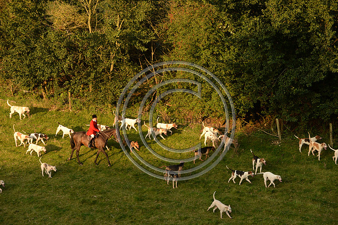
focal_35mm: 140
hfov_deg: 14.7
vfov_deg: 9.8
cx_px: 169
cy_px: 112
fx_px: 1314
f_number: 6.3
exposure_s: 1/1000
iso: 2500
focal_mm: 140
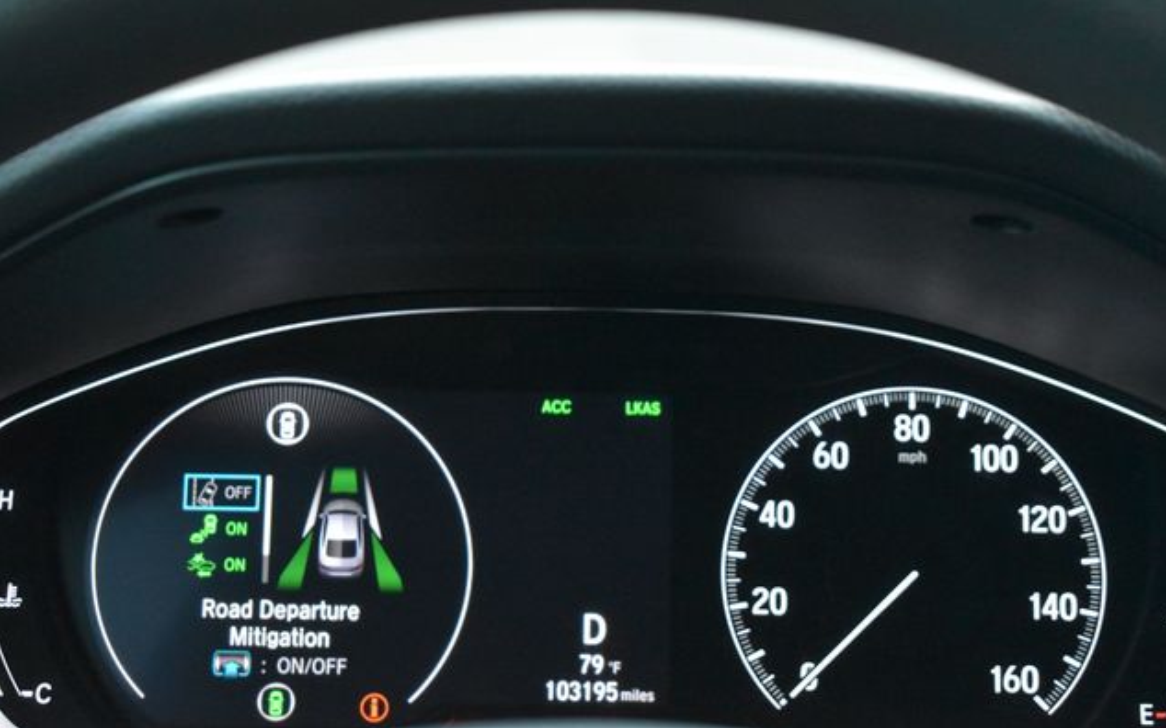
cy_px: 360
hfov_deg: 27.9
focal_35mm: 74
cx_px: 587
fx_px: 2351
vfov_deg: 17.6
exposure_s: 1/125
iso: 4500
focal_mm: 48
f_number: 5.3
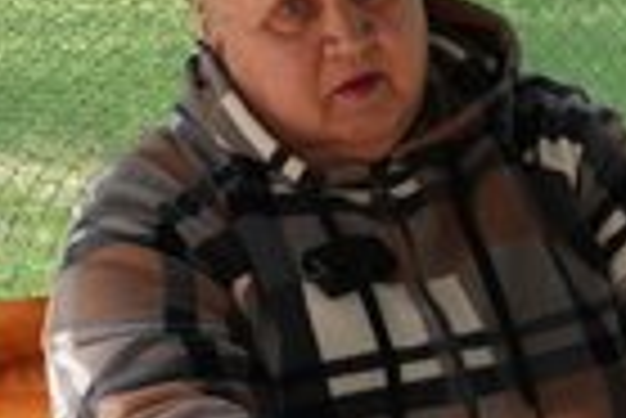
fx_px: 1897
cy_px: 272
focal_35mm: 109
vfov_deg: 12.6
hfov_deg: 18.3
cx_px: 608
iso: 100
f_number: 3.2
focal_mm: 38
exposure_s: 1/125
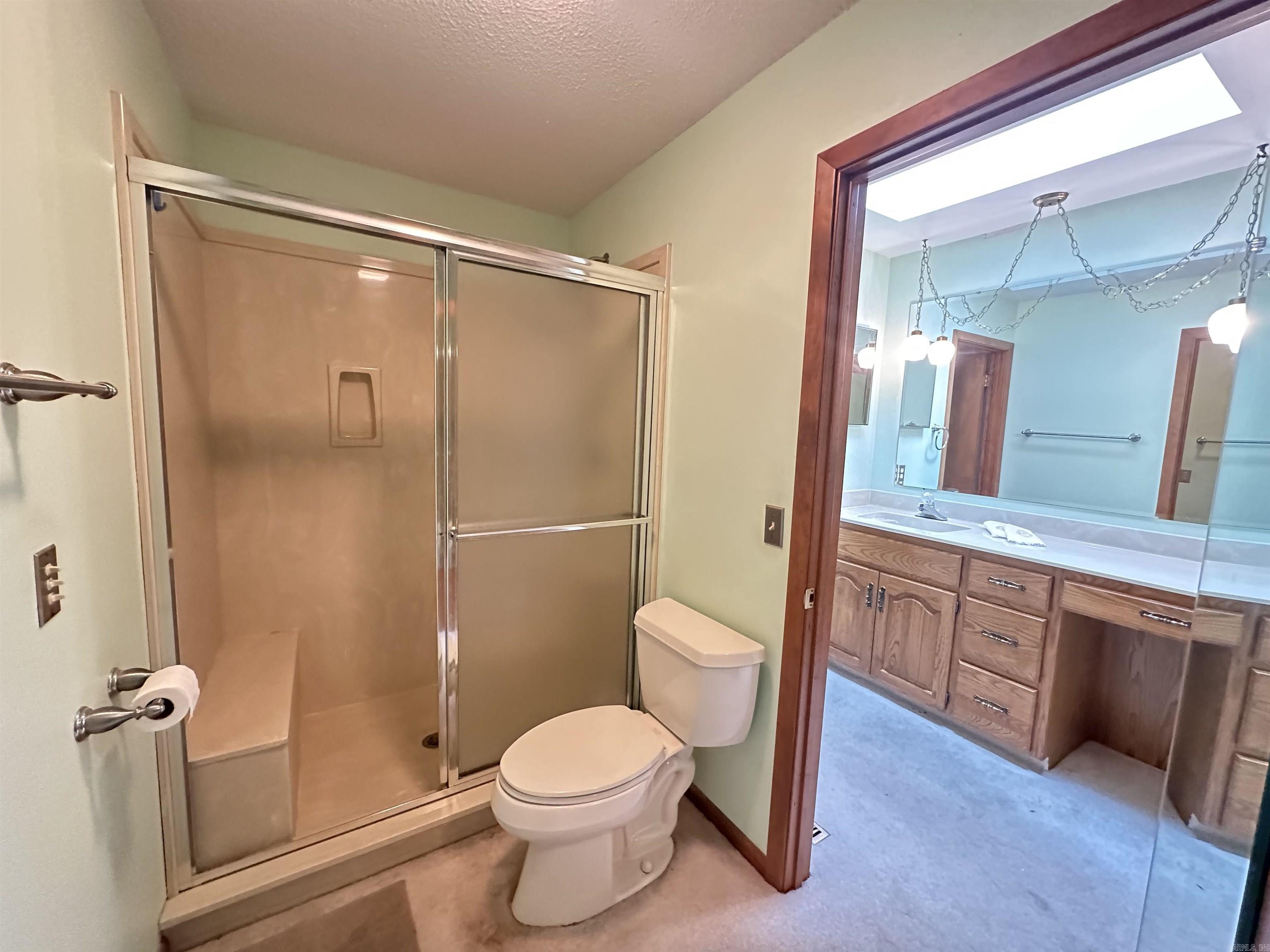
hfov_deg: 102.1
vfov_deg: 85.7
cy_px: 476
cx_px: 635
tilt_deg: -6.4
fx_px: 514
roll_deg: -2.3
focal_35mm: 14
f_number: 2.2
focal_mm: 2.22
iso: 1000
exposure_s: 1/60
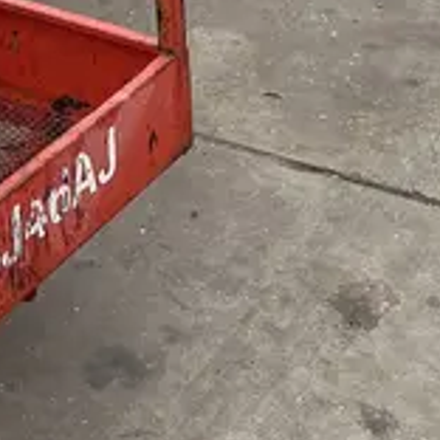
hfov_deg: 16.1
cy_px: -391
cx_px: 155
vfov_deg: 14.0
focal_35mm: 108
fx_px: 1553
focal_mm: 5.7
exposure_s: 1/1252
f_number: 1.5
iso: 50
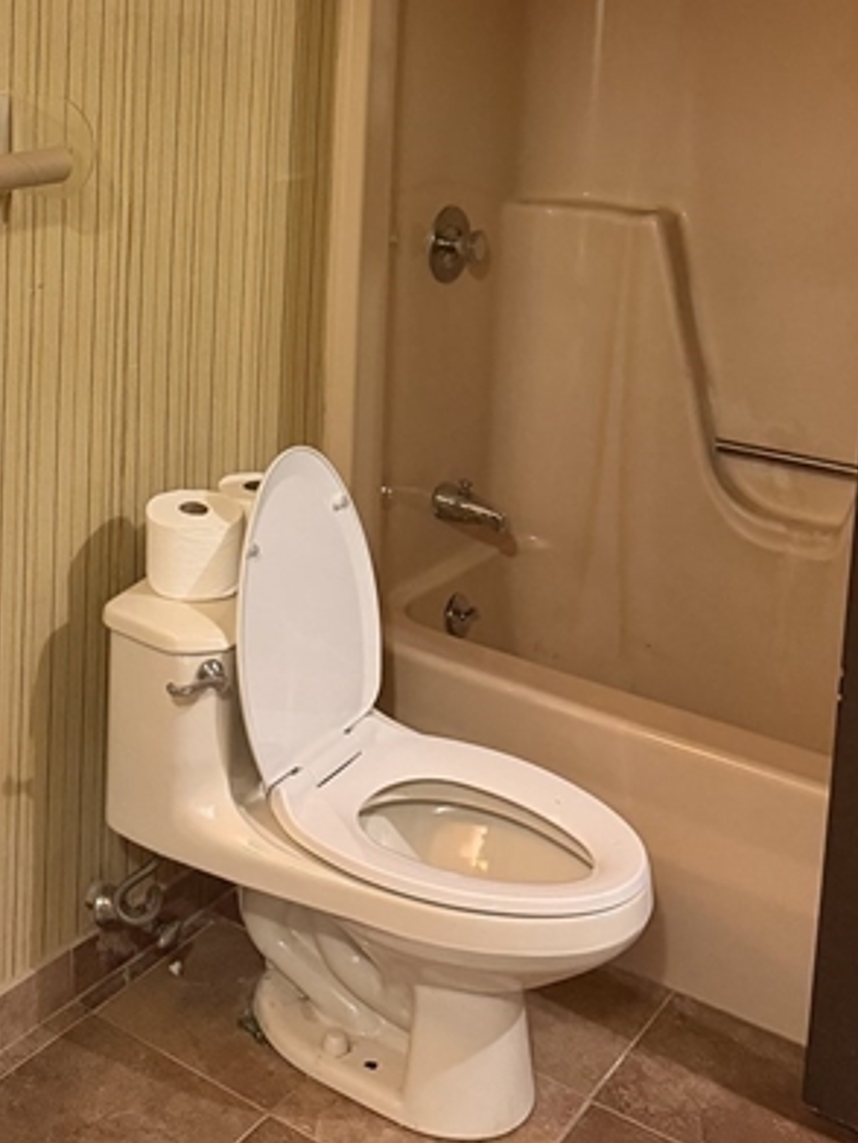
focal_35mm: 47
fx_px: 1553
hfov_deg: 29.8
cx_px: 123
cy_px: 184
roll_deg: -2.8
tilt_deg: -7.5
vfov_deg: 38.5
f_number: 1.78
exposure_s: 1/40
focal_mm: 6.76
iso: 800
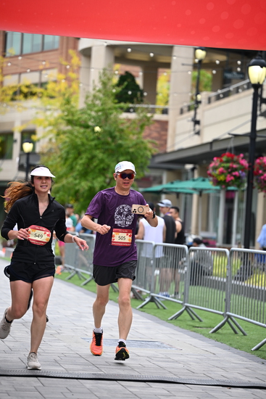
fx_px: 1274
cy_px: 200
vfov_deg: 17.8
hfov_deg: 11.9
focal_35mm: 115
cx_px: 133
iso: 640
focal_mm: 115
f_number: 2.8
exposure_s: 1/2500
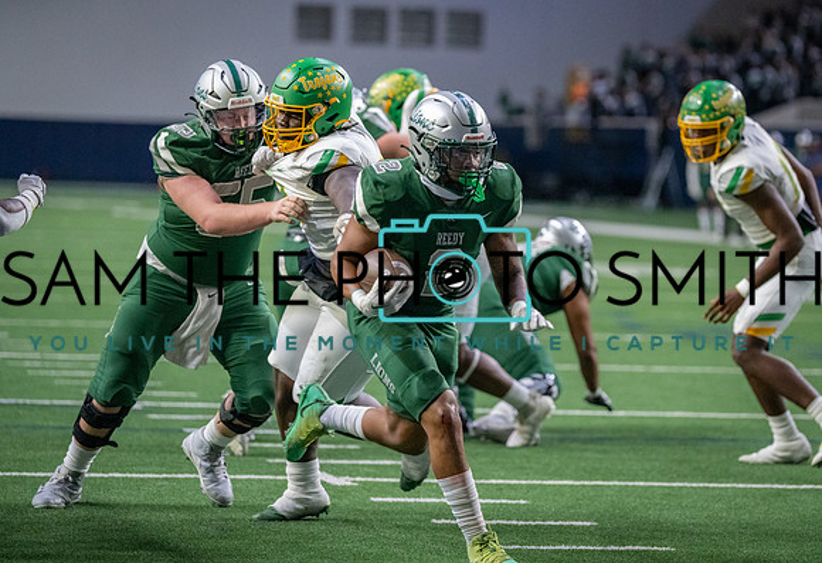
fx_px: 4150
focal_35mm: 180
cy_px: 247
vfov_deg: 7.8
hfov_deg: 11.3
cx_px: 475
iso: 8000
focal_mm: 151
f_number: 2.8
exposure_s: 1/1000
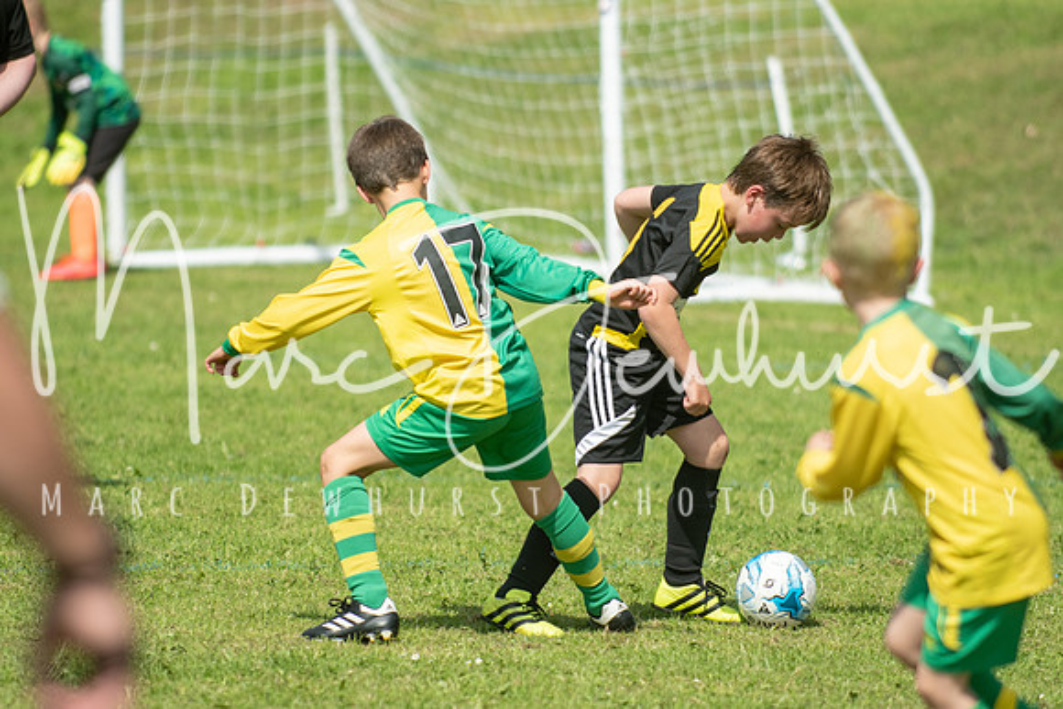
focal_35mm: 398
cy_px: 312
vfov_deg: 3.5
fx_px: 11754
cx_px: 510
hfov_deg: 5.2
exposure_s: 1/3200
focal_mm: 200
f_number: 3.2
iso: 250
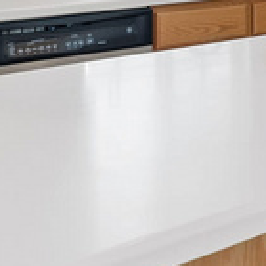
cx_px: 371
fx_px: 748
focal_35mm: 86
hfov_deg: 18.4
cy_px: -95
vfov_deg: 18.5
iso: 64
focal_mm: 22
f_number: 8
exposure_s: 1.6
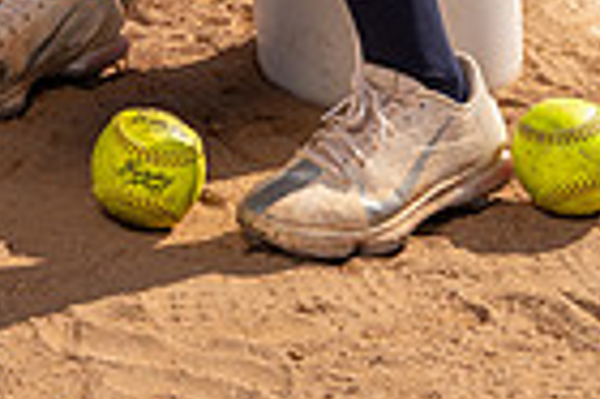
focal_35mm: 116
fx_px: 1931
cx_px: 9
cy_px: -498
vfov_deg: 10.4
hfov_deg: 17.3
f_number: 8
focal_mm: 36
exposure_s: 1/250
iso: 64
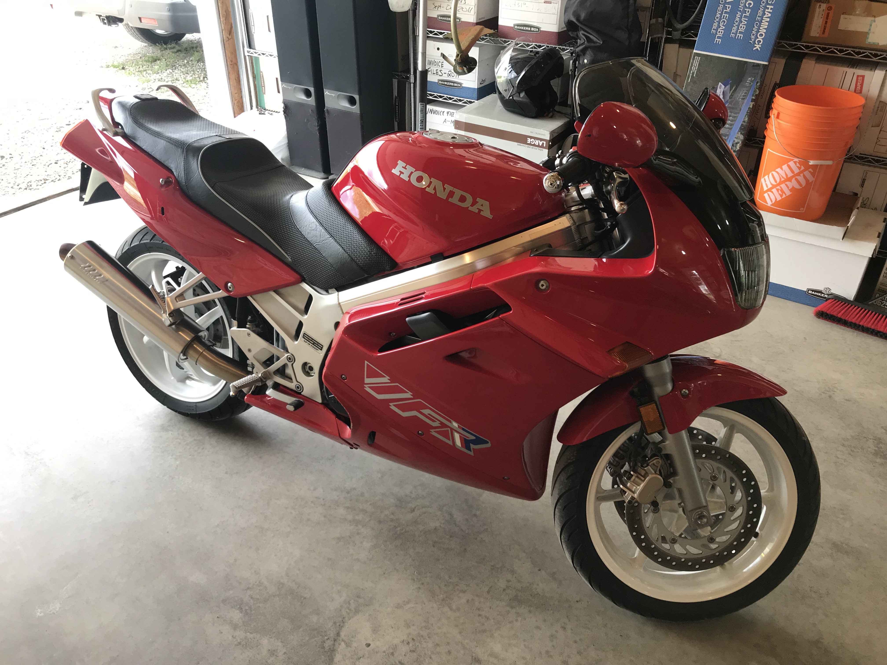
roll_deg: -1.2
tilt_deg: -32.1
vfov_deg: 49.7
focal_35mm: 28
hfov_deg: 63.4
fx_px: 717
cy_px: 332
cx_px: 444
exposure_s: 1/119
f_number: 1.8
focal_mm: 3.99
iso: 32
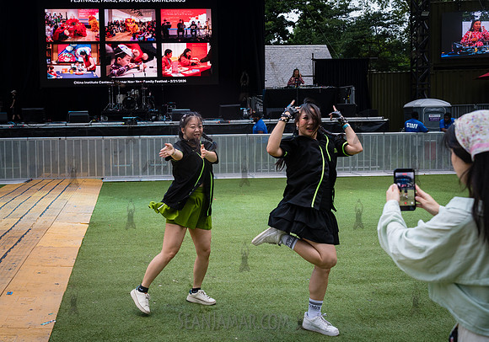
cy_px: 152
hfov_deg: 47.3
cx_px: 203
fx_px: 556
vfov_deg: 34.2
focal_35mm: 40
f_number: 4.5
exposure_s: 1/1250
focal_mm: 35
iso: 1250
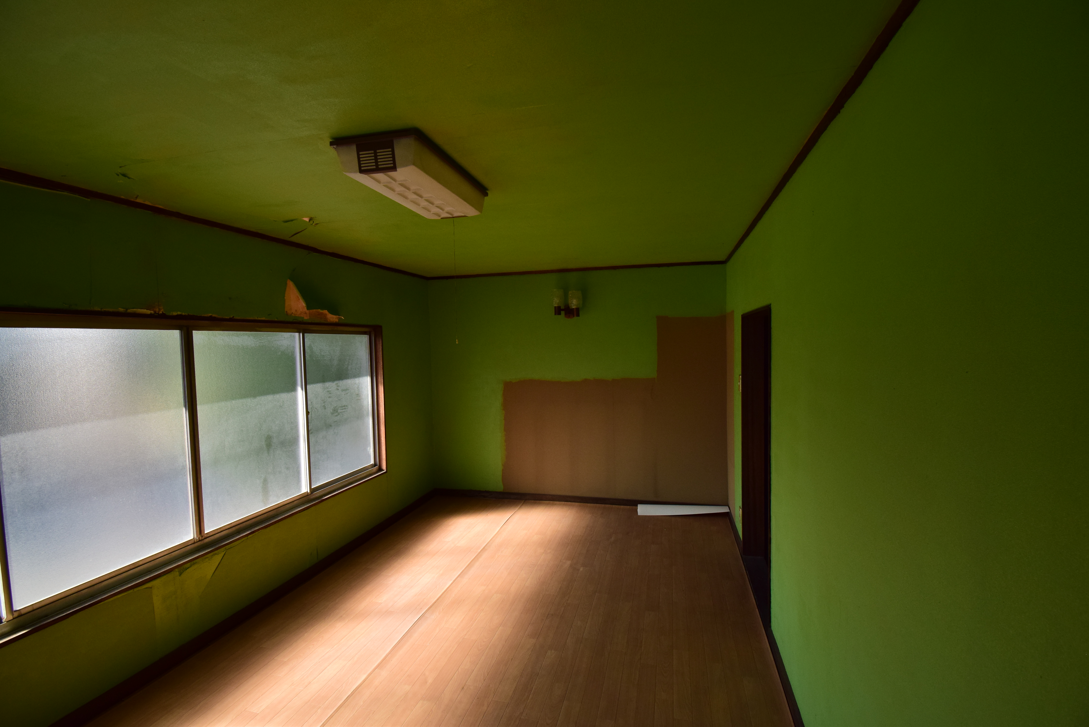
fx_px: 454
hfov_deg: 100.4
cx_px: 544
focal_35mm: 15
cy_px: 364
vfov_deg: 77.4
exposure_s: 1/350
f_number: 8
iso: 400
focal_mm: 10
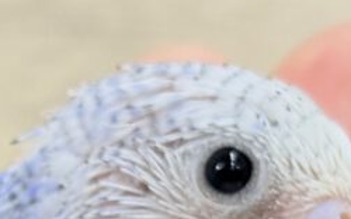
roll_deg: -4.5
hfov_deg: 7.8
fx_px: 2534
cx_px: -80
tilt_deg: +2.1
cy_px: 373
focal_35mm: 265
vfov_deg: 4.9
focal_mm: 5.96
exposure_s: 1/50
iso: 64
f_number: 1.6
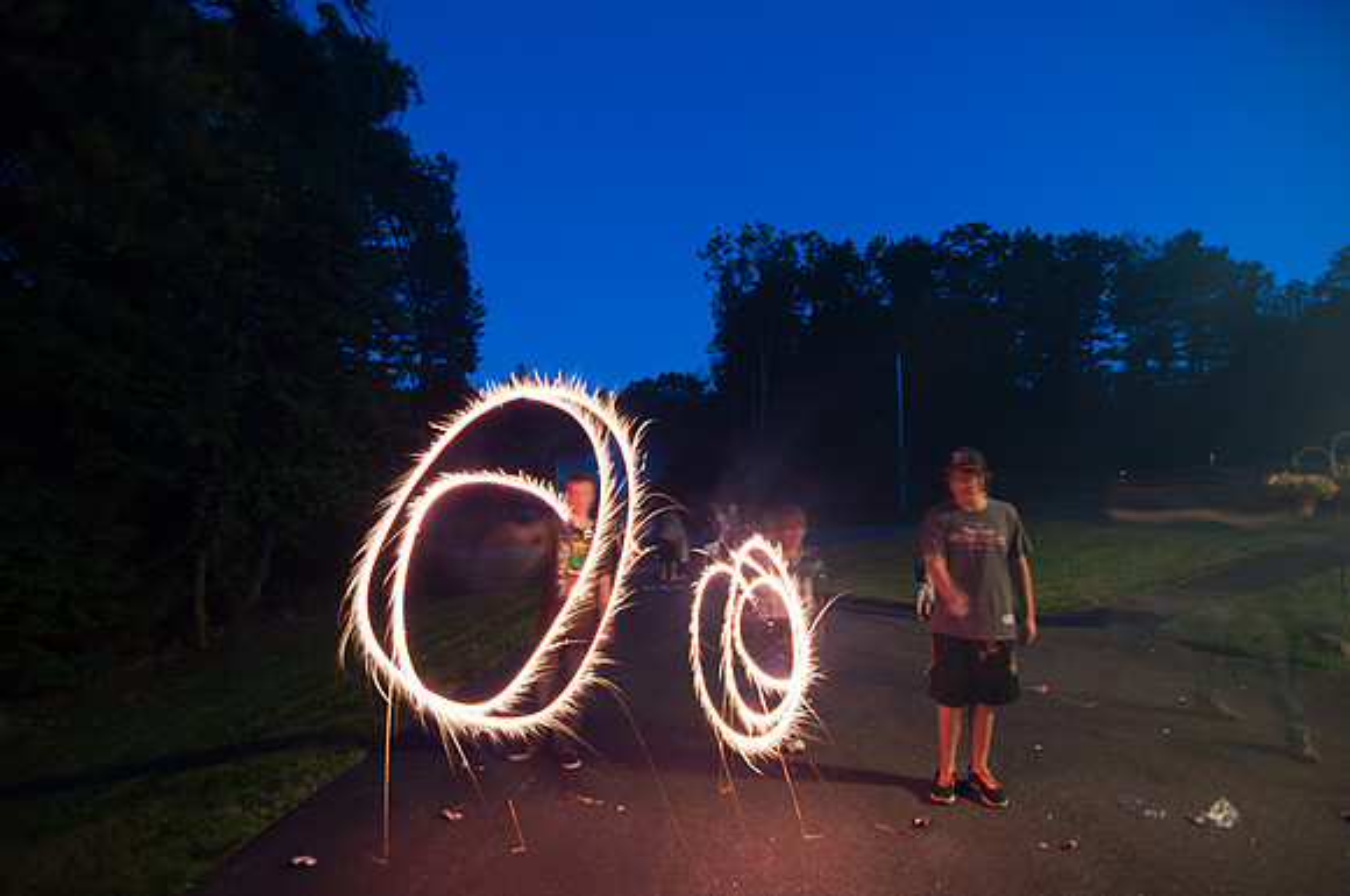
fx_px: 618
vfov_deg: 71.9
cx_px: 675
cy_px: 448
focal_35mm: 16
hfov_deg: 95.1
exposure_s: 2
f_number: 2.8
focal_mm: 11
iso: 200
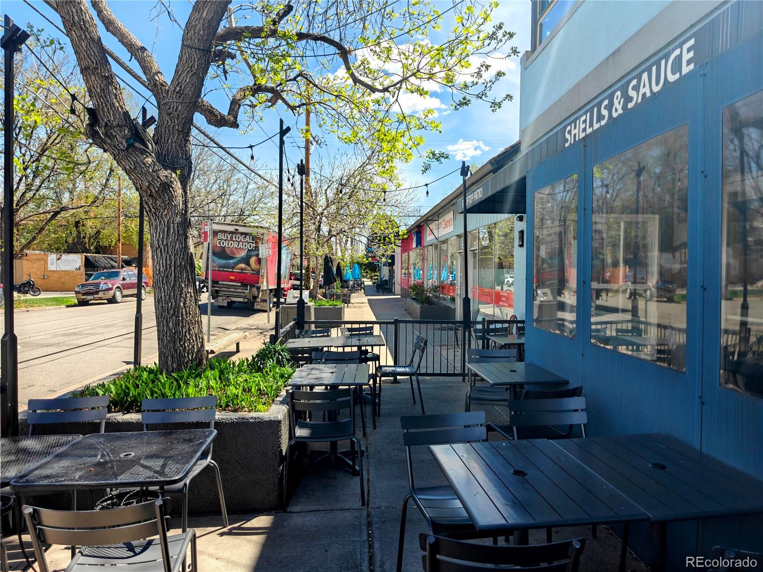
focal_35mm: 23
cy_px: 286
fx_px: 507
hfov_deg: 73.9
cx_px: 382
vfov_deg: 58.9
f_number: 1.6
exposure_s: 1/911
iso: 64
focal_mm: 6.06
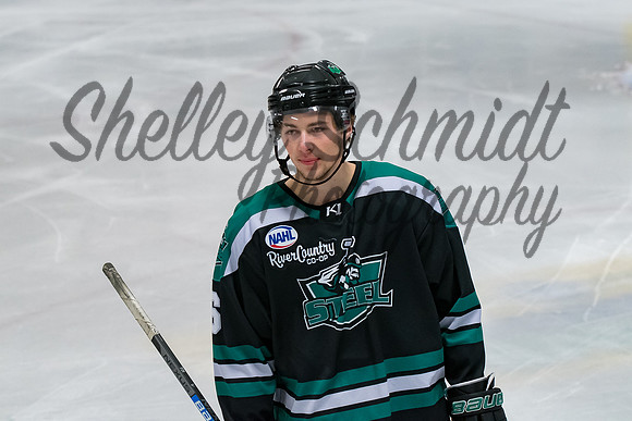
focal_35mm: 142
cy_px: 178
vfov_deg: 9.7
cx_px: 287
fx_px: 2490
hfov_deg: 14.5
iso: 2500
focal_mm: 82
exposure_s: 1/800
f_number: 3.5
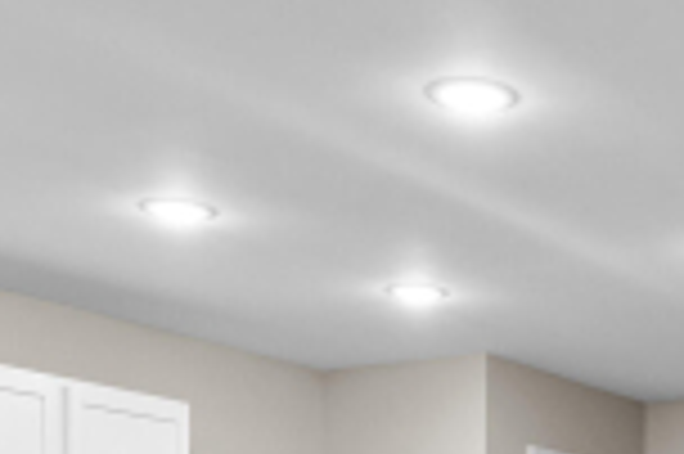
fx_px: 1499
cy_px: 688
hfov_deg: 24.0
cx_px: 756
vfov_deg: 15.8
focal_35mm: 79
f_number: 8
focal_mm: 16
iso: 400
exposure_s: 1/1.67
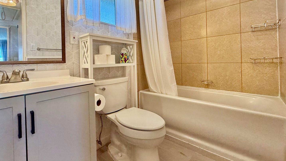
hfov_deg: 95.7
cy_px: 62
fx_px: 129
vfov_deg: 63.1
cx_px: 131
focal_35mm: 17
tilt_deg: +0.3
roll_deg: +1.4
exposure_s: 1/120
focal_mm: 2.22
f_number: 2.2
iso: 125
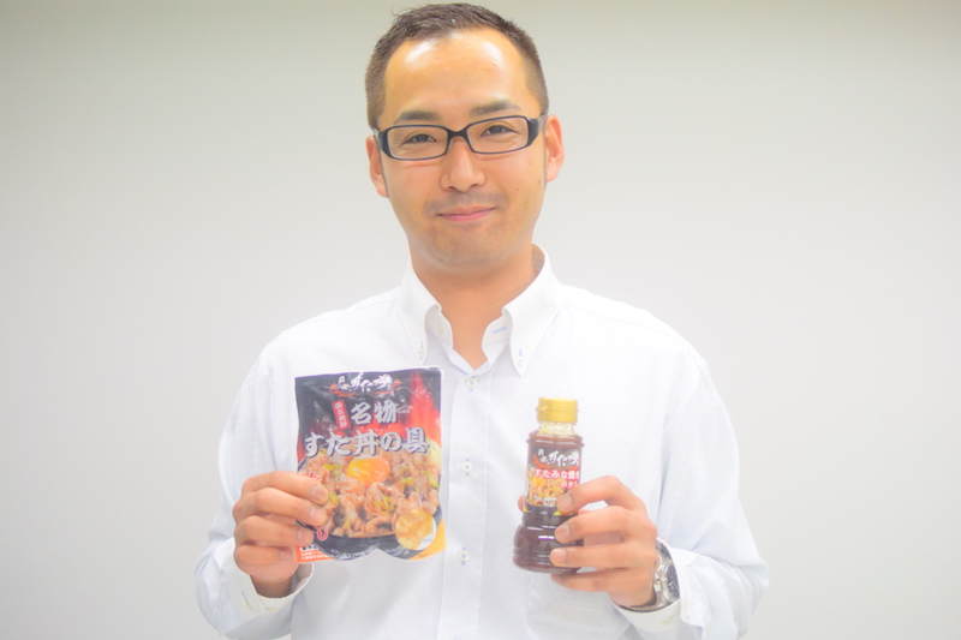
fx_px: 1308
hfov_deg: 40.4
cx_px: 480
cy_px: 320
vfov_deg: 27.5
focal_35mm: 49
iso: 400
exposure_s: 1/200
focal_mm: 18.5
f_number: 1.8
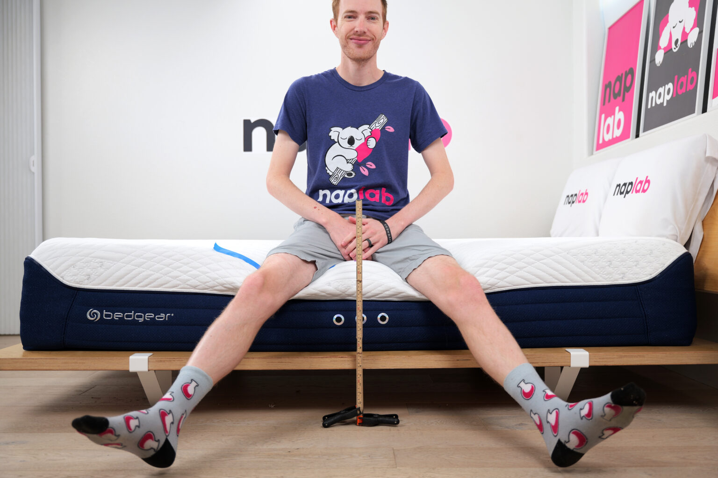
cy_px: 239
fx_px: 678
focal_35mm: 34
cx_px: 359
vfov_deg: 38.9
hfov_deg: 55.8
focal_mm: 34
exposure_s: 1/160
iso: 100
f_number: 2.8
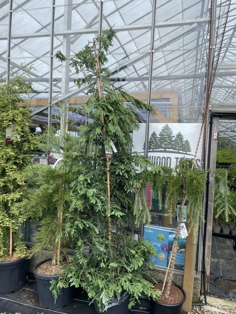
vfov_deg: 67.3
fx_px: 236
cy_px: 157
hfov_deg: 53.1
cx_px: 118
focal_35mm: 26
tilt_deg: -1.6
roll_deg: -1.7
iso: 32
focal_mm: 4.2
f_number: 1.6
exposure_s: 1/1795
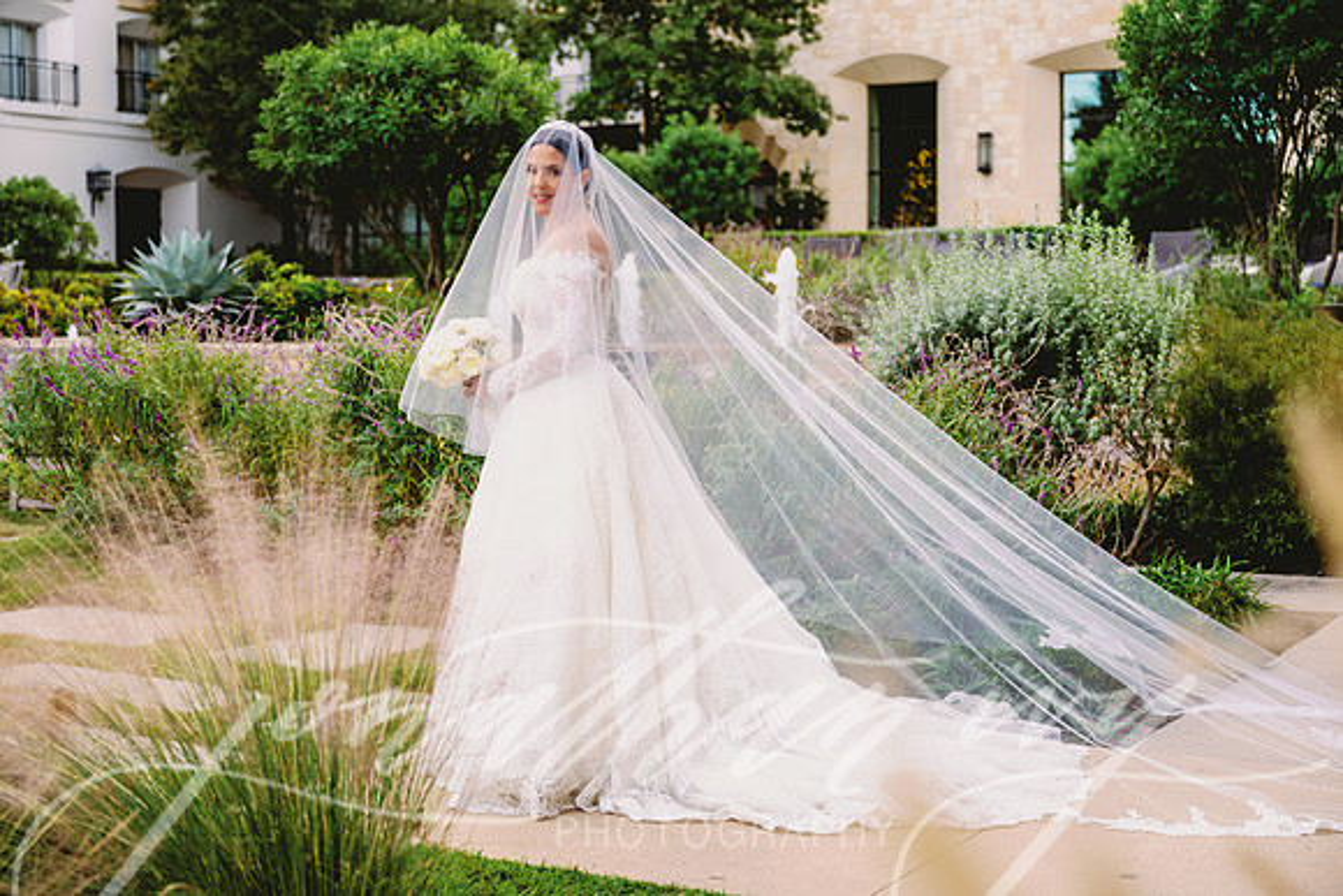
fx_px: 2206
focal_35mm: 59
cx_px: 658
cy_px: 448
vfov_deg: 23.0
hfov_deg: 33.9
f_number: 3.2
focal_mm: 57
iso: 160
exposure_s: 1/200
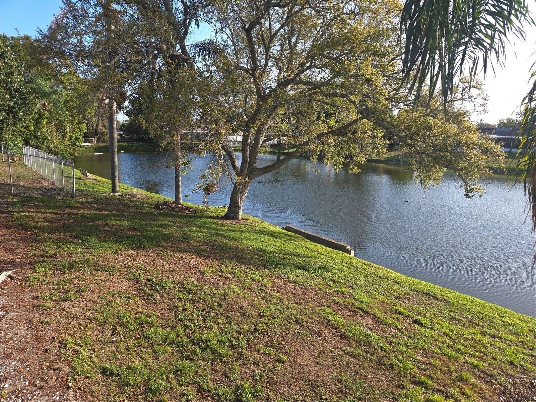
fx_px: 356
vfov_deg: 58.9
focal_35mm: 23
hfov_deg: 73.9
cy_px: 201
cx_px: 268
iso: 25
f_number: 1.8
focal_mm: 5.4
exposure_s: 1/384
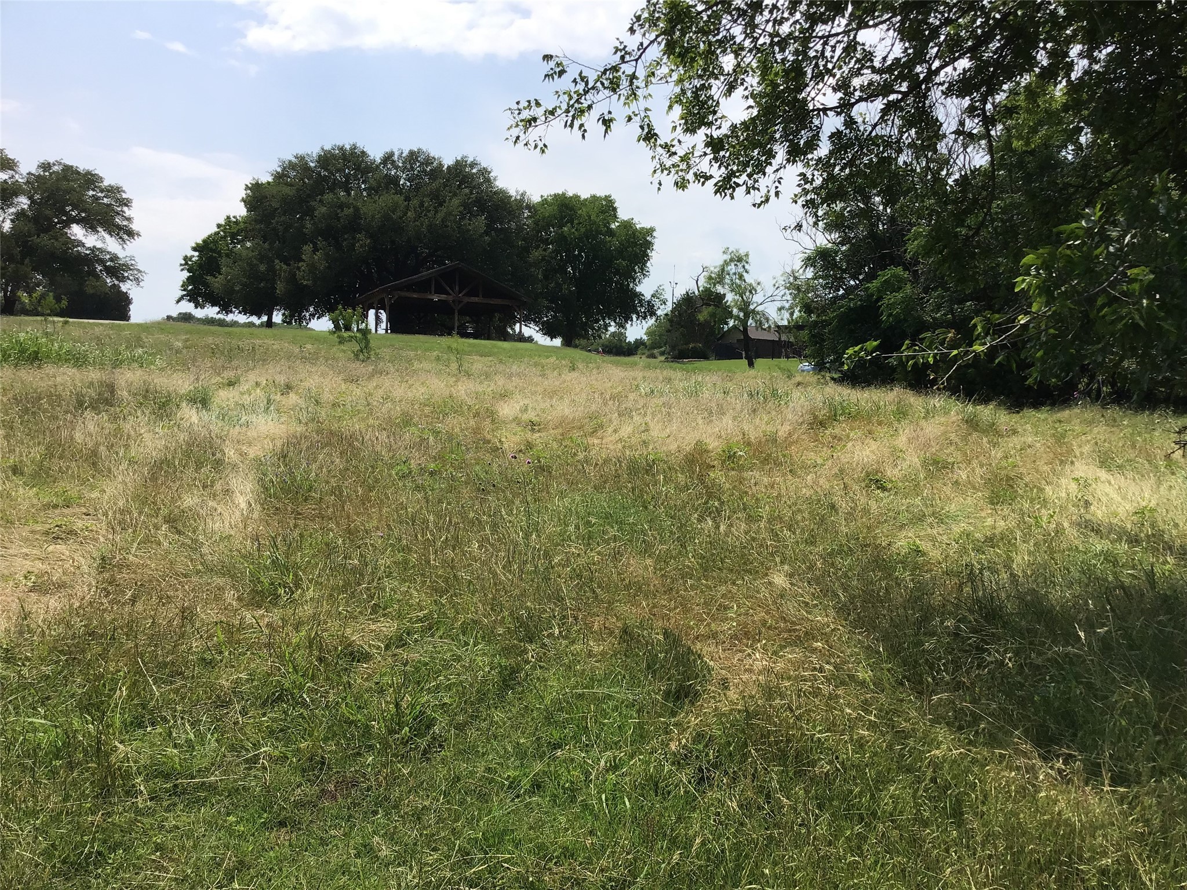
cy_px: 445
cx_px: 594
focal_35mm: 31
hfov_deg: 58.4
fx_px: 1063
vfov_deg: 45.4
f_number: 2.4
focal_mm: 3.3
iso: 25
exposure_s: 1/1631
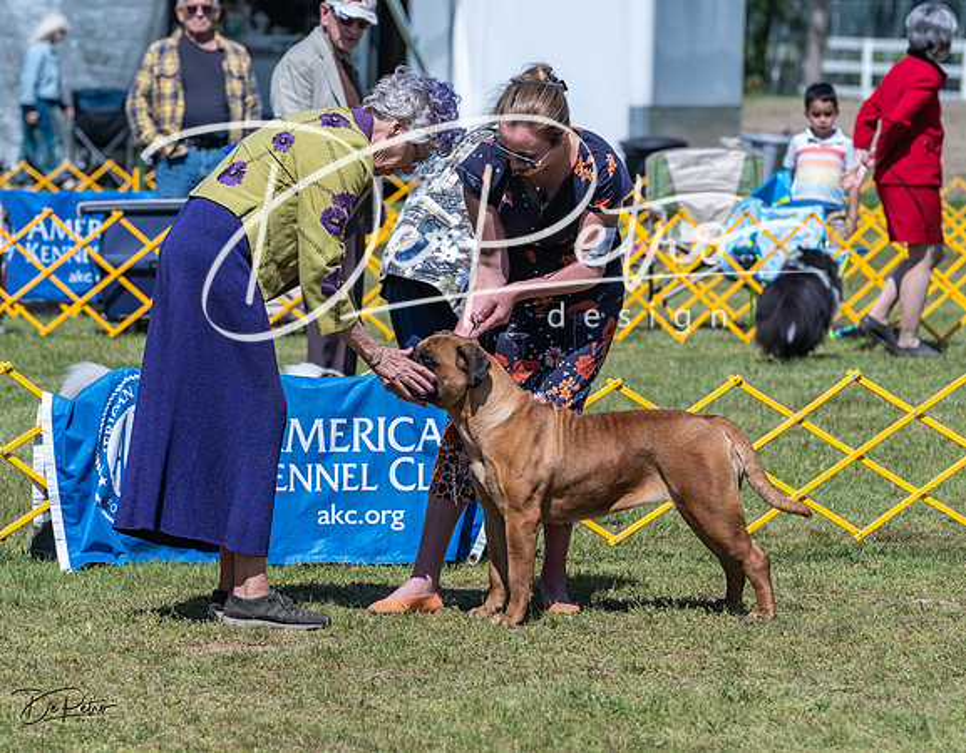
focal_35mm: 230
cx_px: 487
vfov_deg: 6.6
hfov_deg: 8.5
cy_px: 370
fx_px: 6524
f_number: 6.3
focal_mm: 191
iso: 100
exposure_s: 1/640
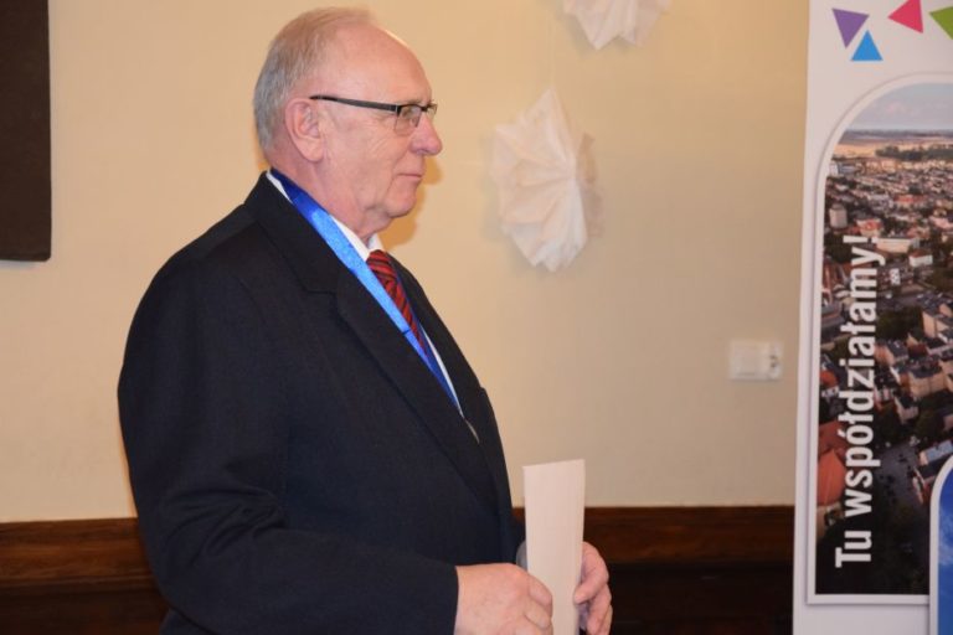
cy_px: 318
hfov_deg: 19.5
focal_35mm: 105
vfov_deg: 13.0
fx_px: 2779
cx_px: 476
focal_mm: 70
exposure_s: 1/60
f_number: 5.3
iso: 2800
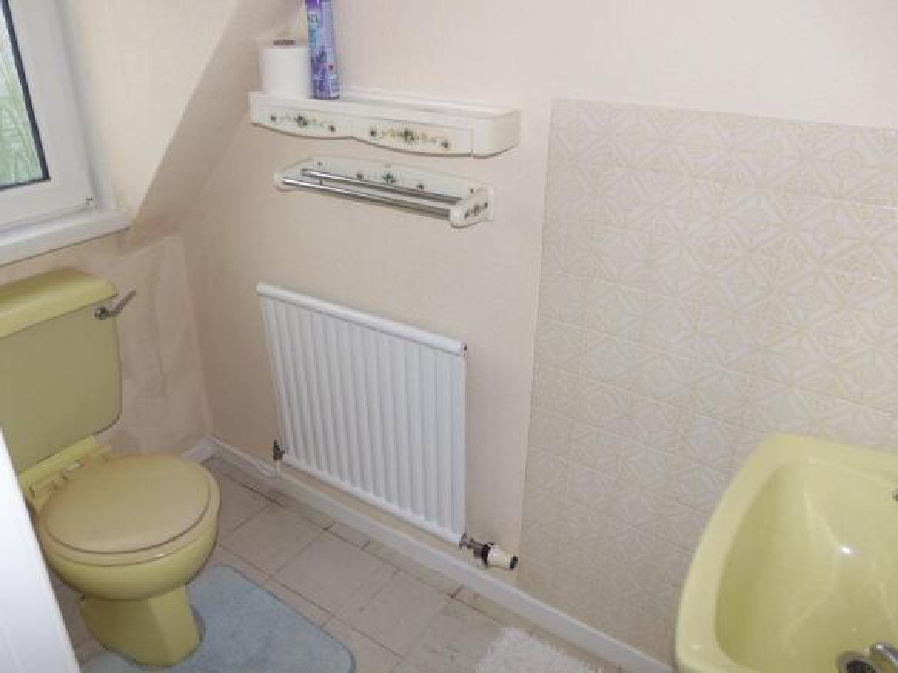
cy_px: 336
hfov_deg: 67.3
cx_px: 449
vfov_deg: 53.0
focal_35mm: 26
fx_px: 674
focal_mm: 4.7
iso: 100
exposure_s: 1/30
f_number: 3.2
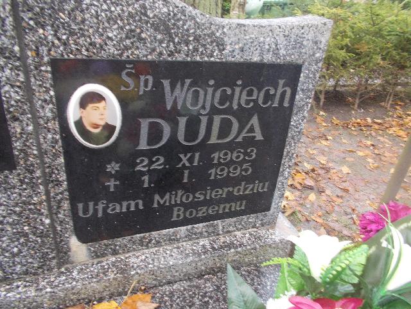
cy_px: 154
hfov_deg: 67.3
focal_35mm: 26
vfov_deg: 53.1
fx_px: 309
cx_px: 206
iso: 100
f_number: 3.2
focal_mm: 4.6
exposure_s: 1/25
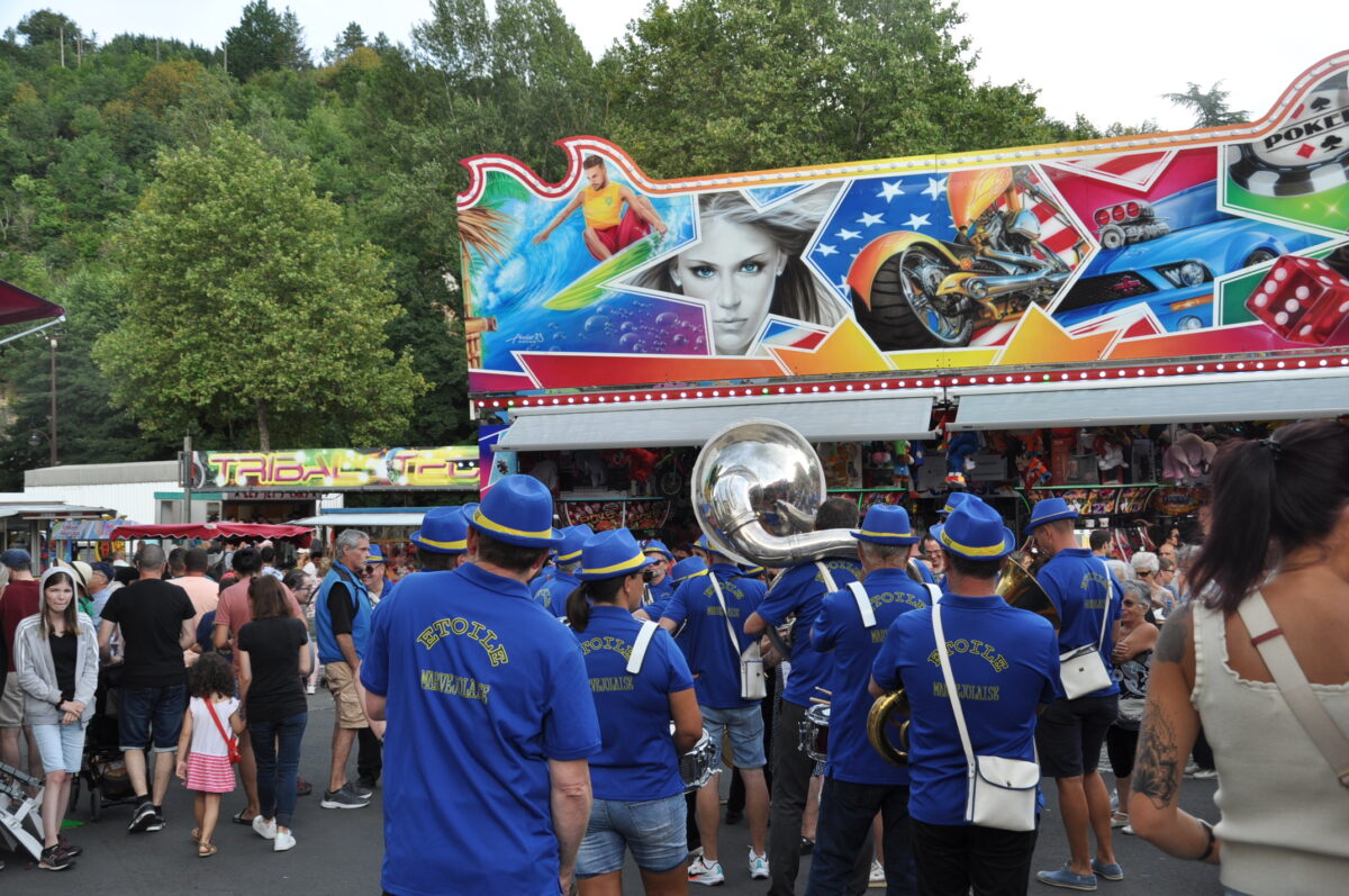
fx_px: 1347
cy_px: 448
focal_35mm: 36
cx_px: 674
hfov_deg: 53.2
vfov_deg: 36.8
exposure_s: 1/160
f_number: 6.3
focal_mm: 24
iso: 200
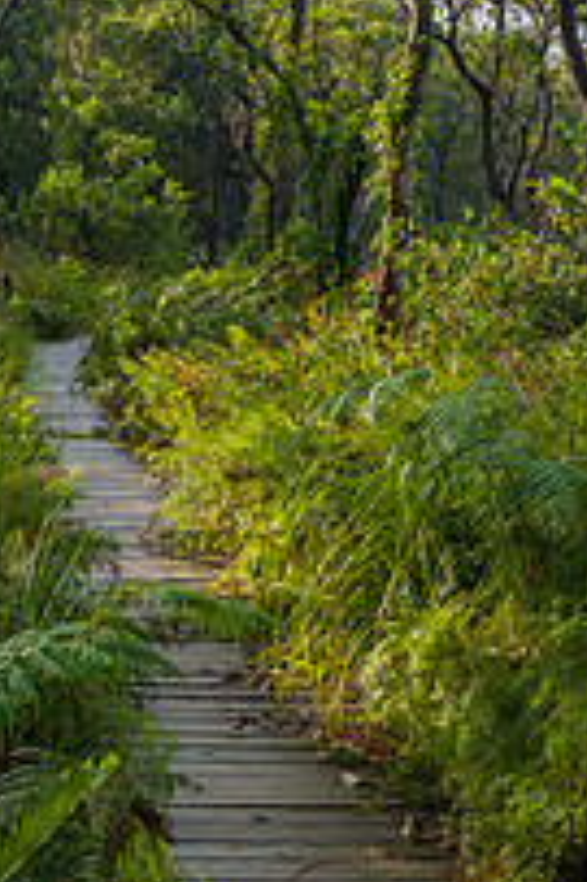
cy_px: 13
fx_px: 1739
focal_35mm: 71
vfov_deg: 27.0
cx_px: 204
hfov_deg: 19.1
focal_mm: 32
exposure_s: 1/200
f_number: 7.1
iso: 200
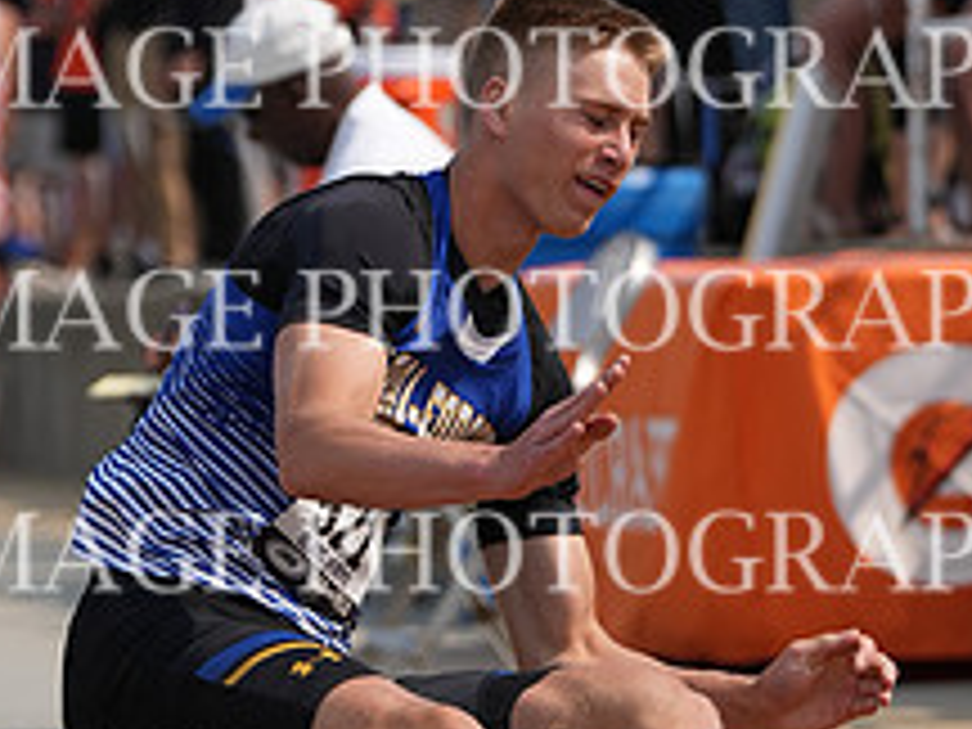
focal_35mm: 356
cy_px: 189
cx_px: 268
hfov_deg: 5.6
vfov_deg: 4.2
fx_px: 9996
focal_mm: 138
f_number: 4
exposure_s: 1/4000
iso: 320
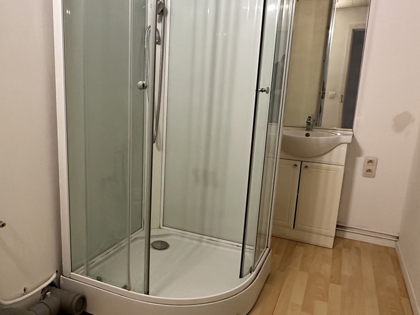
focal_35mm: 30
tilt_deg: -13.8
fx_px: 364
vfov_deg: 46.7
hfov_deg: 59.6
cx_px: 176
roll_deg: -1.5
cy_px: 172
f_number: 2.2
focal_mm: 2.22
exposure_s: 1/100
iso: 250
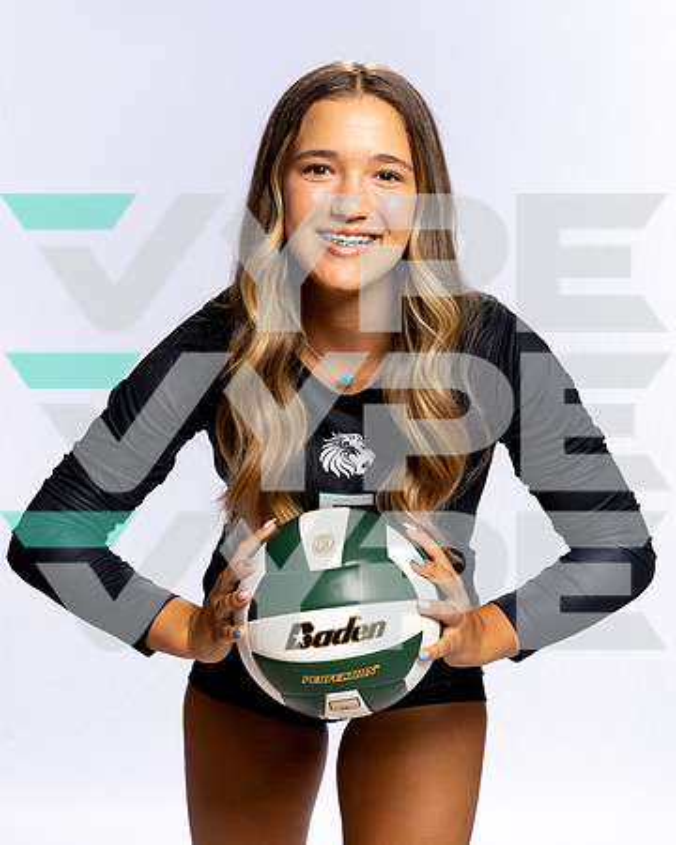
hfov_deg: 21.6
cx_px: 321
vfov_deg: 26.8
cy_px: 422
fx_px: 1773
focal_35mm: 71
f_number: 8
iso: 160
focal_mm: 50
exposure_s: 1/250
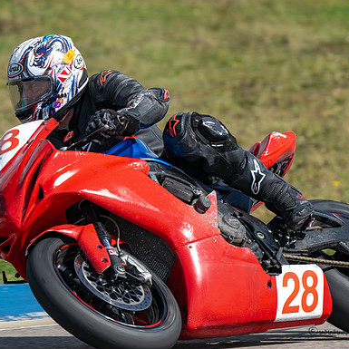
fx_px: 10836
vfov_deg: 1.8
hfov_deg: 1.8
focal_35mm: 950
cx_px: 246
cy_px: 133
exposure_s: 1/800
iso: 200
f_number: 8
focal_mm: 600
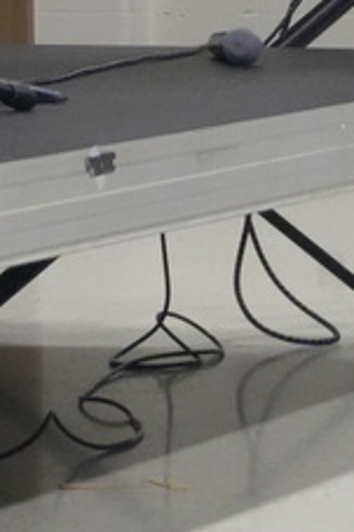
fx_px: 5008
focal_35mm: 339
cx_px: -435
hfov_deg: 4.0
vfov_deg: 5.9
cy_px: -523
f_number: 5.6
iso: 5000
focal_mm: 50
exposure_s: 1/160
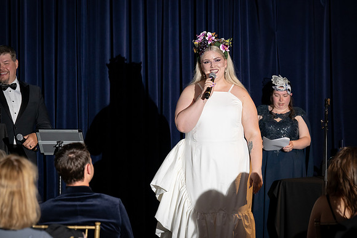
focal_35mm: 150
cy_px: 119
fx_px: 1488
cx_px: 178
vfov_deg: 9.2
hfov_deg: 13.7
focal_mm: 150
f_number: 5
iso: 2500
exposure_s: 1/200
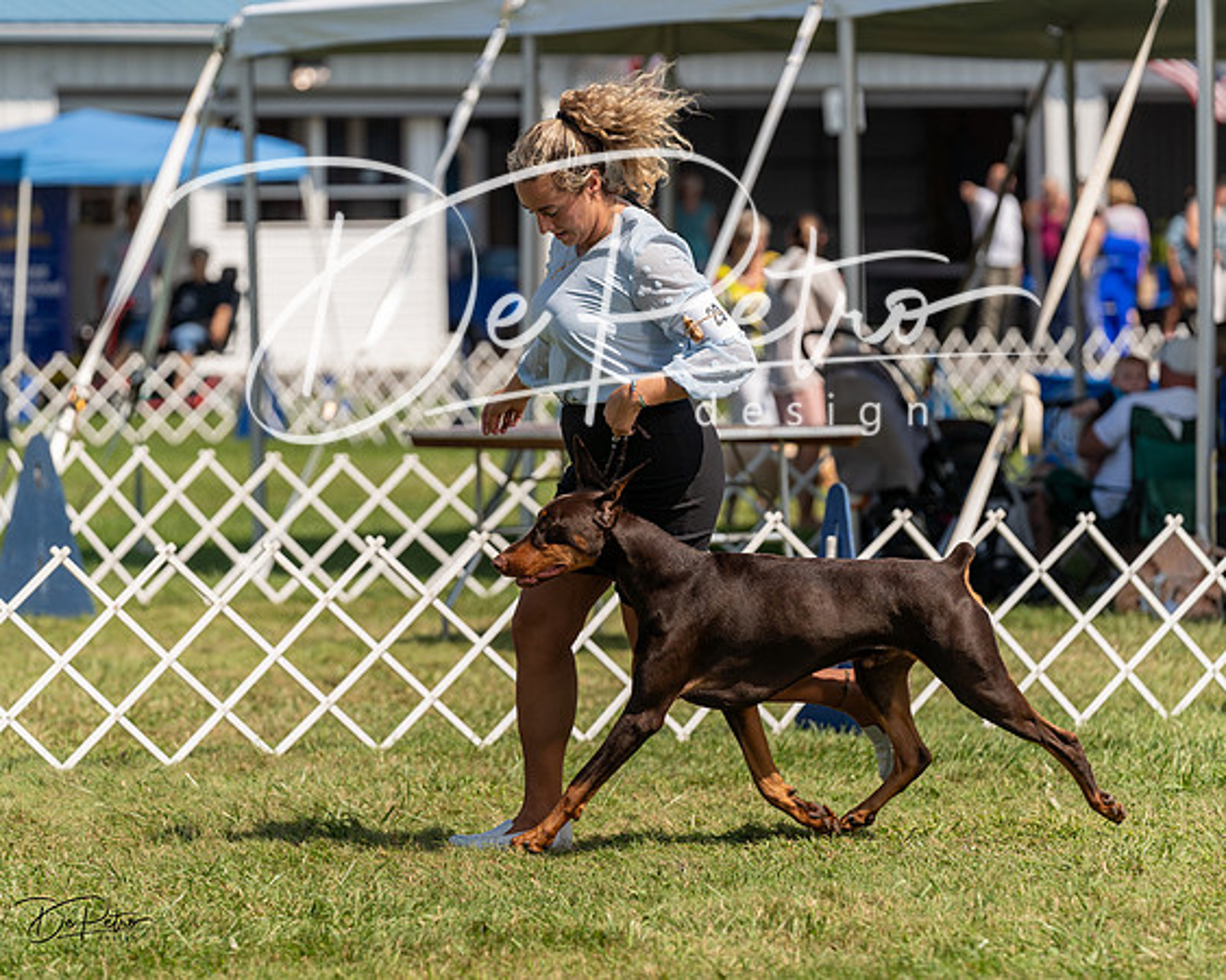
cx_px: 613
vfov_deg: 8.2
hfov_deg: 10.2
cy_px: 490
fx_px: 6863
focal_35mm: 189
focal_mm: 168
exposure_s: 1/2000
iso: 200
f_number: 4
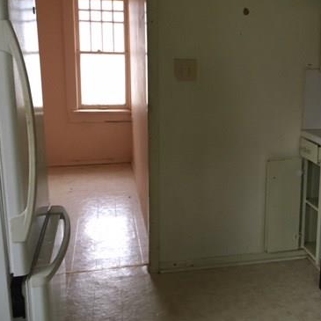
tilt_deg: -9.2
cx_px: 236
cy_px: 134
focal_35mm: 45
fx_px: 472
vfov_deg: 37.5
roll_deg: -2.1
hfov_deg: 36.8
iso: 125
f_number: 2.2
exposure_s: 1/30
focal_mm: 4.15
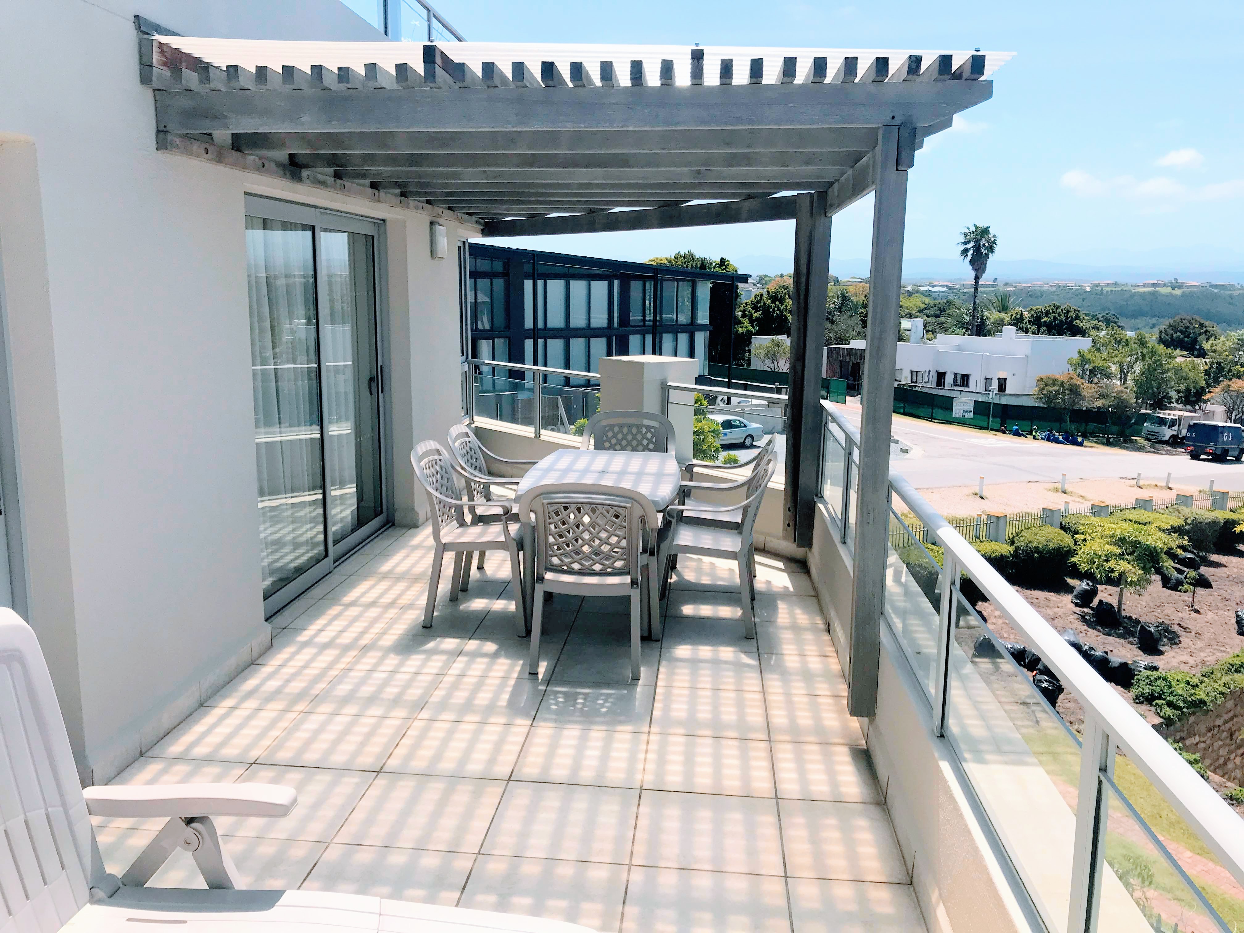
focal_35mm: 28
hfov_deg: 63.4
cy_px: 466
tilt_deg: -10.4
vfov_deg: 49.7
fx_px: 1006
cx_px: 622
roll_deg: -1.3
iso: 20
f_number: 1.8
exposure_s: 1/2740
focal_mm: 3.99
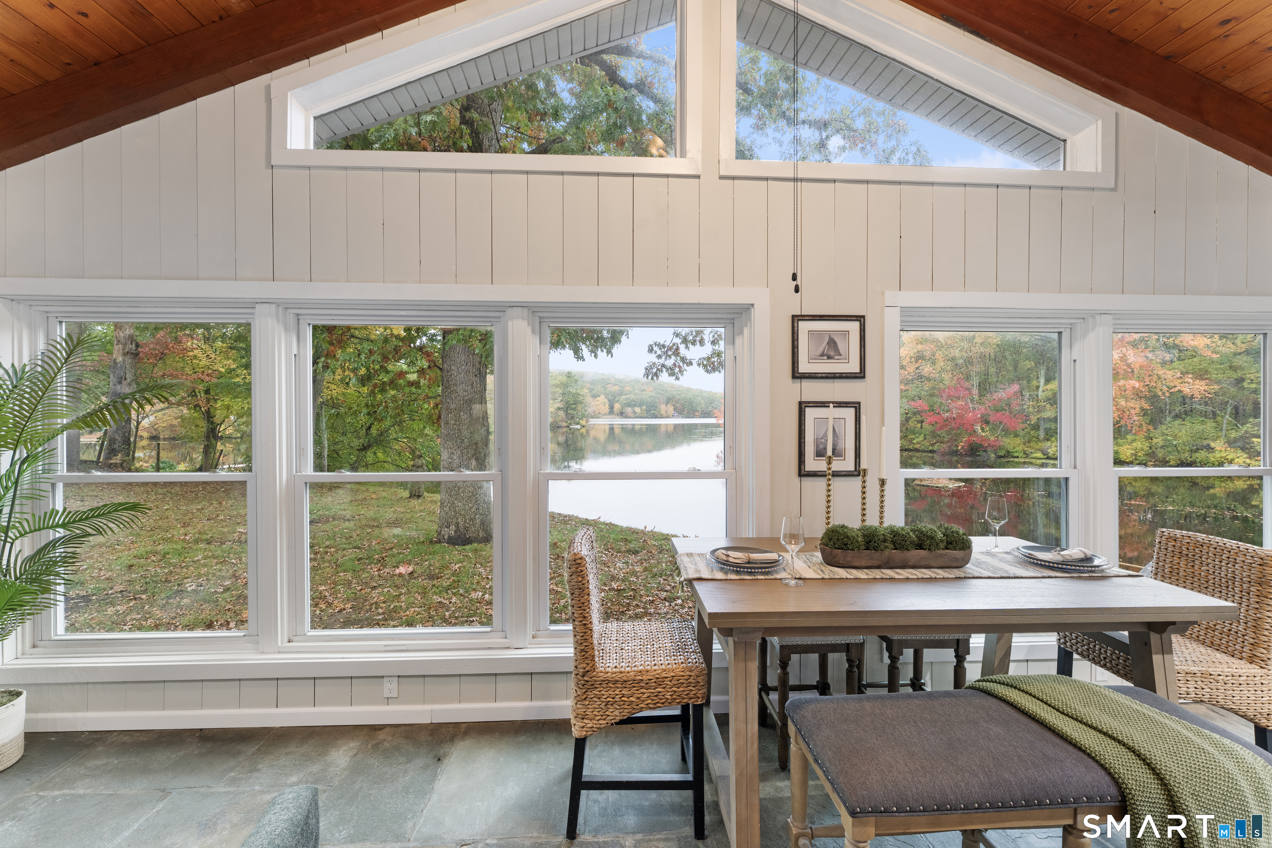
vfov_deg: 81.2
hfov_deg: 104.3
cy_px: 424
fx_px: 495
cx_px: 636
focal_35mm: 14
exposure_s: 1/3
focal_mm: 14
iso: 800
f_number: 8
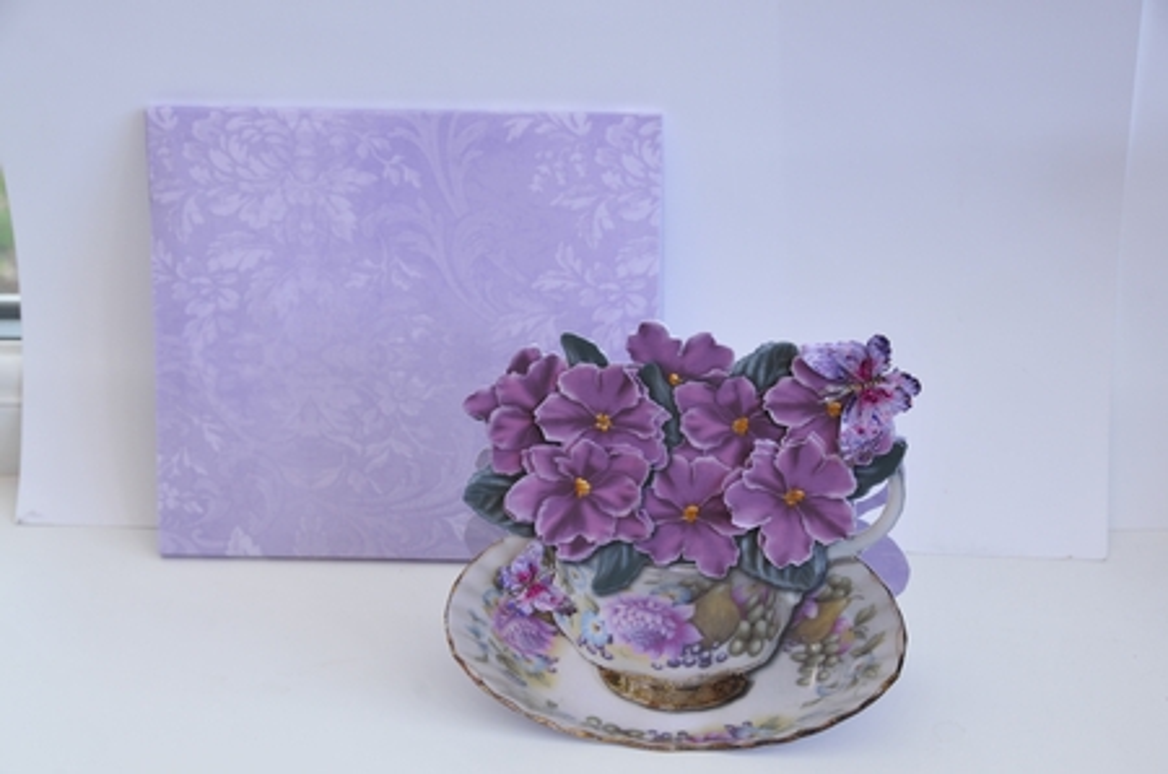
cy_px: 387
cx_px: 584
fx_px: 3011
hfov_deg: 22.0
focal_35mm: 93
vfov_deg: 14.6
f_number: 10
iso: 320
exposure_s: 1/80
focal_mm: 62
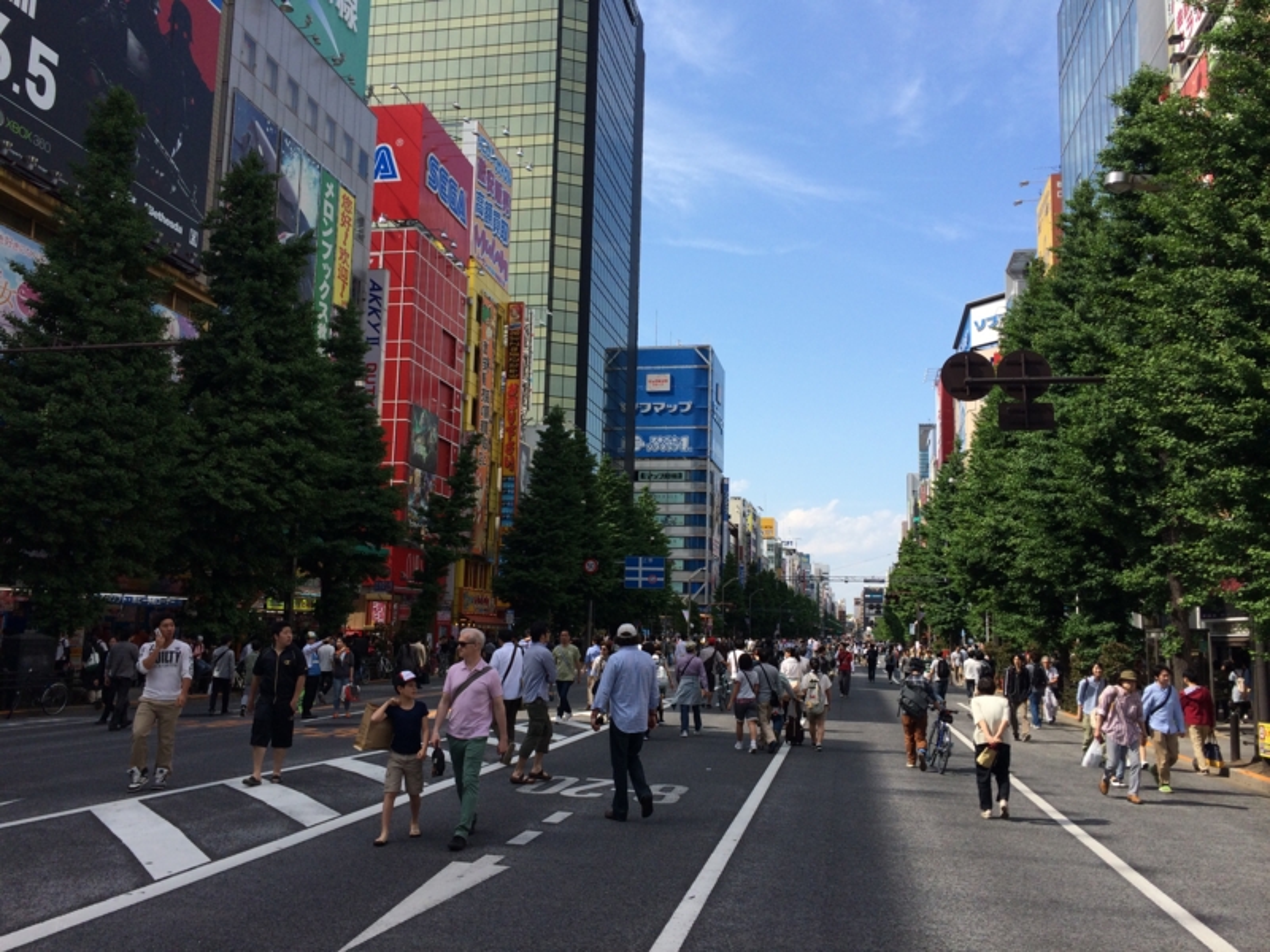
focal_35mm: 30
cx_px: 635
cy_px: 476
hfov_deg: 60.0
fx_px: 1101
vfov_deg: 46.8
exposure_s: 1/1642
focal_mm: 4.12
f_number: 2.2
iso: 32
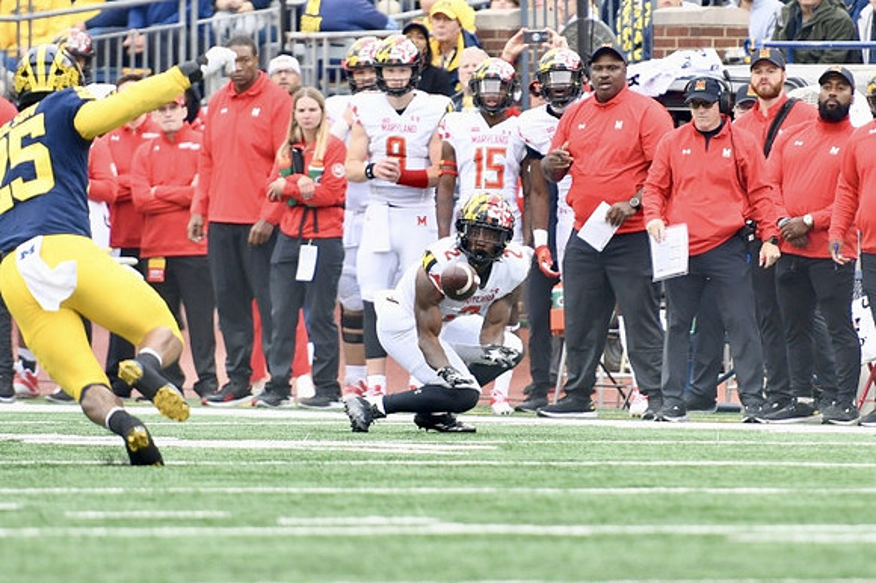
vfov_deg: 4.6
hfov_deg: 6.9
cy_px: 292
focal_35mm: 300
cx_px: 438
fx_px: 7296
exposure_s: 1/1250
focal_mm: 200
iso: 640
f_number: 2.8
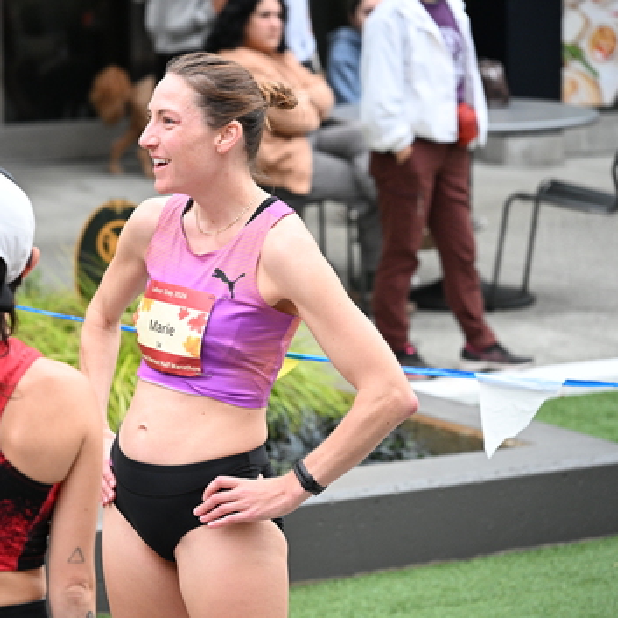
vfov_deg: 11.0
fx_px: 3212
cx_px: 212
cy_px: 316
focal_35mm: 159
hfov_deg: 11.0
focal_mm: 120
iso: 2500
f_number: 4
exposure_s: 1/500
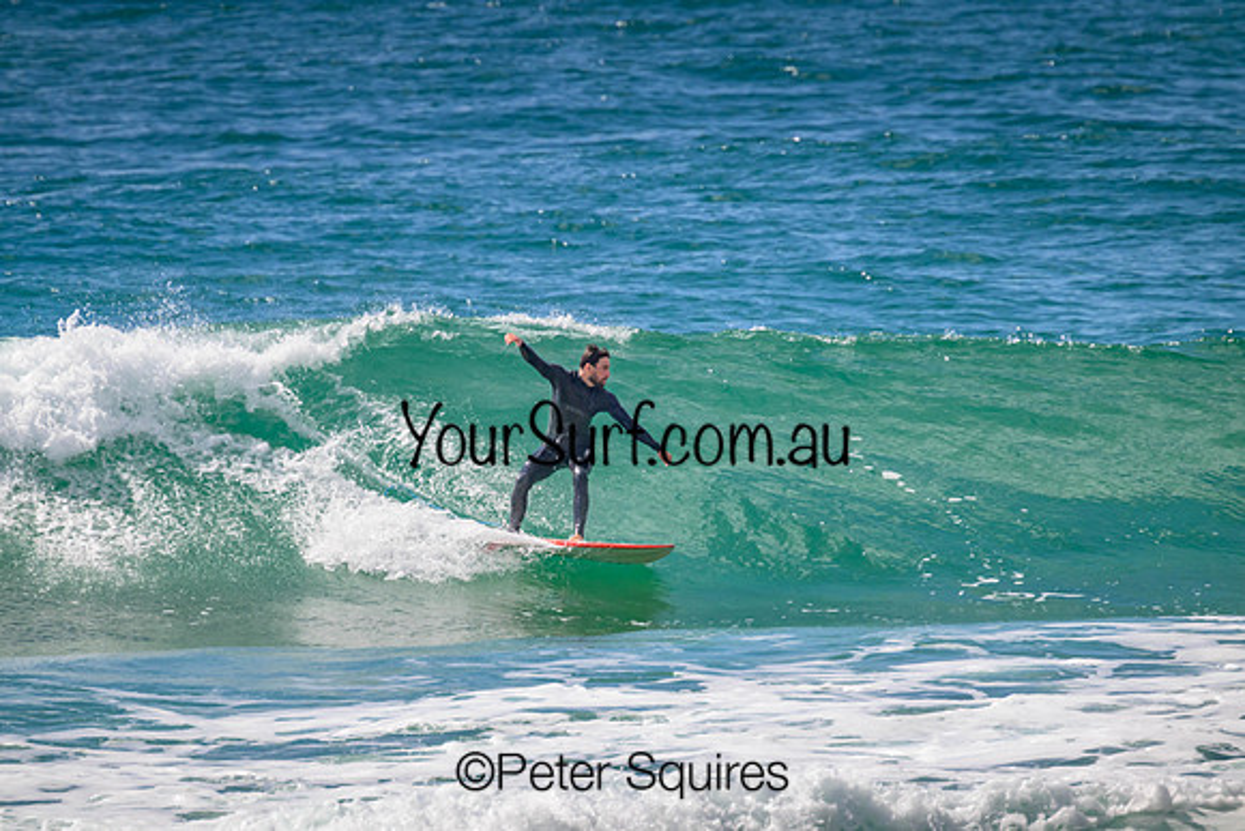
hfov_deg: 2.6
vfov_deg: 1.7
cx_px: 622
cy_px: 416
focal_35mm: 800
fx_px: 27672
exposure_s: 1/2000
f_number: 11
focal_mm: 800
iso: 1000
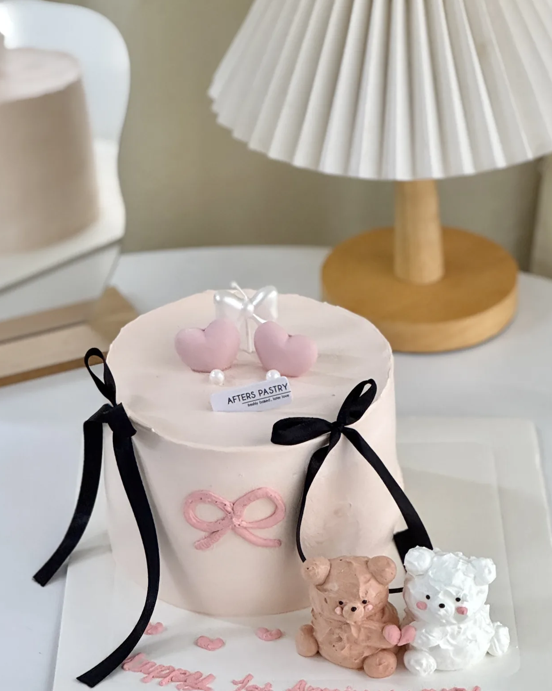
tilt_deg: -30.0
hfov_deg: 12.4
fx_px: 2533
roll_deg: -0.9
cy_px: 289
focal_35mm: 124
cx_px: 304
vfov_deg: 15.5
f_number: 2.8
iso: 250
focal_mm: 9
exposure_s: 1/70
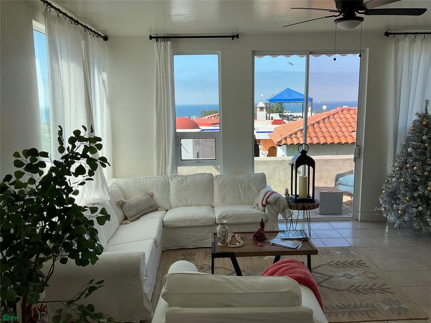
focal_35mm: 29
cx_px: 216
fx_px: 361
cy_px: 162
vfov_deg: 48.2
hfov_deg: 61.7
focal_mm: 3
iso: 25
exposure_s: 1/855
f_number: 1.8
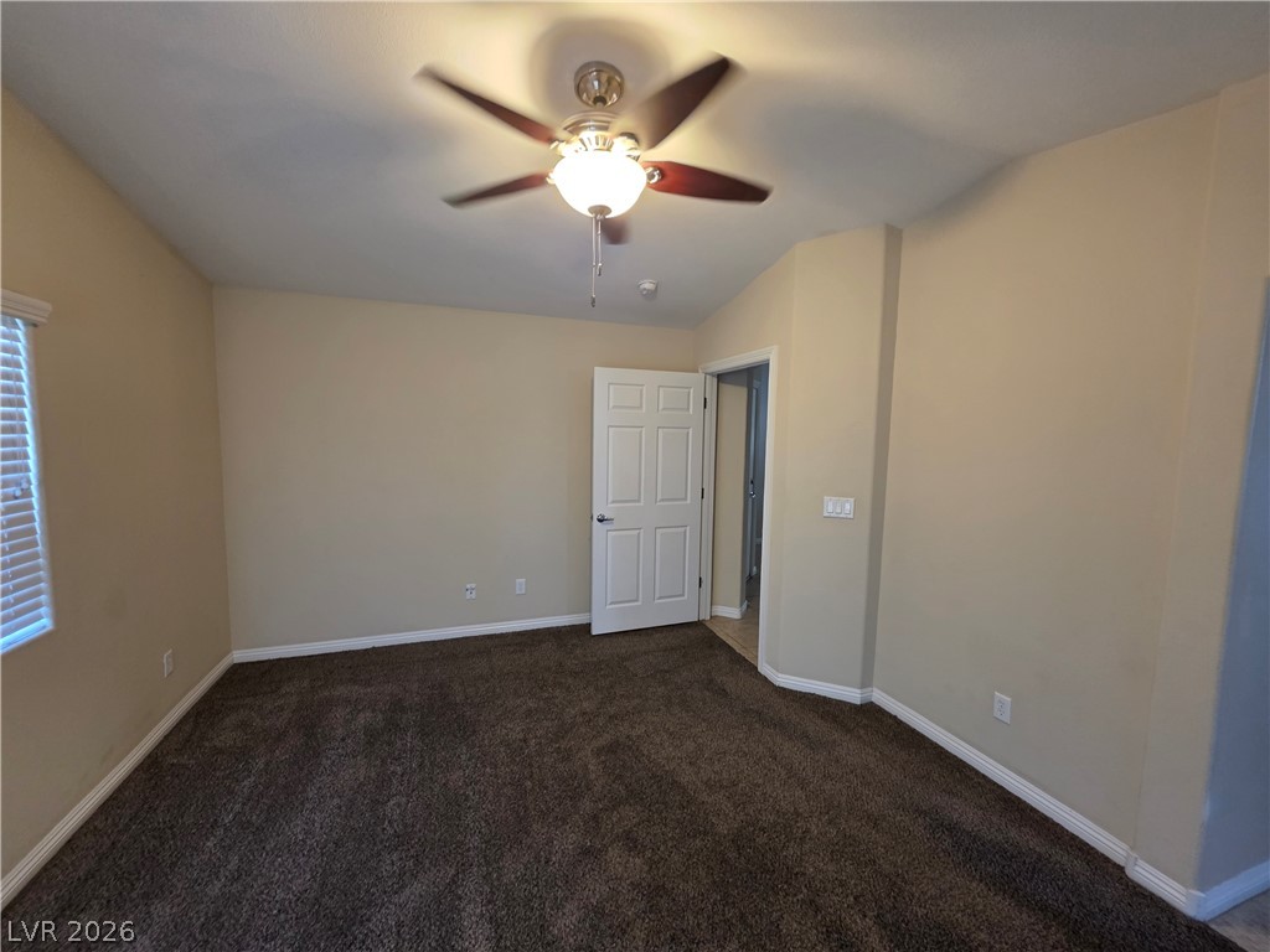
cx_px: 635
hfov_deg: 106.2
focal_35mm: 13
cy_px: 476
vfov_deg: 89.9
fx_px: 477
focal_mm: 2.2
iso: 160
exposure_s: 1/60
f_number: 1.9
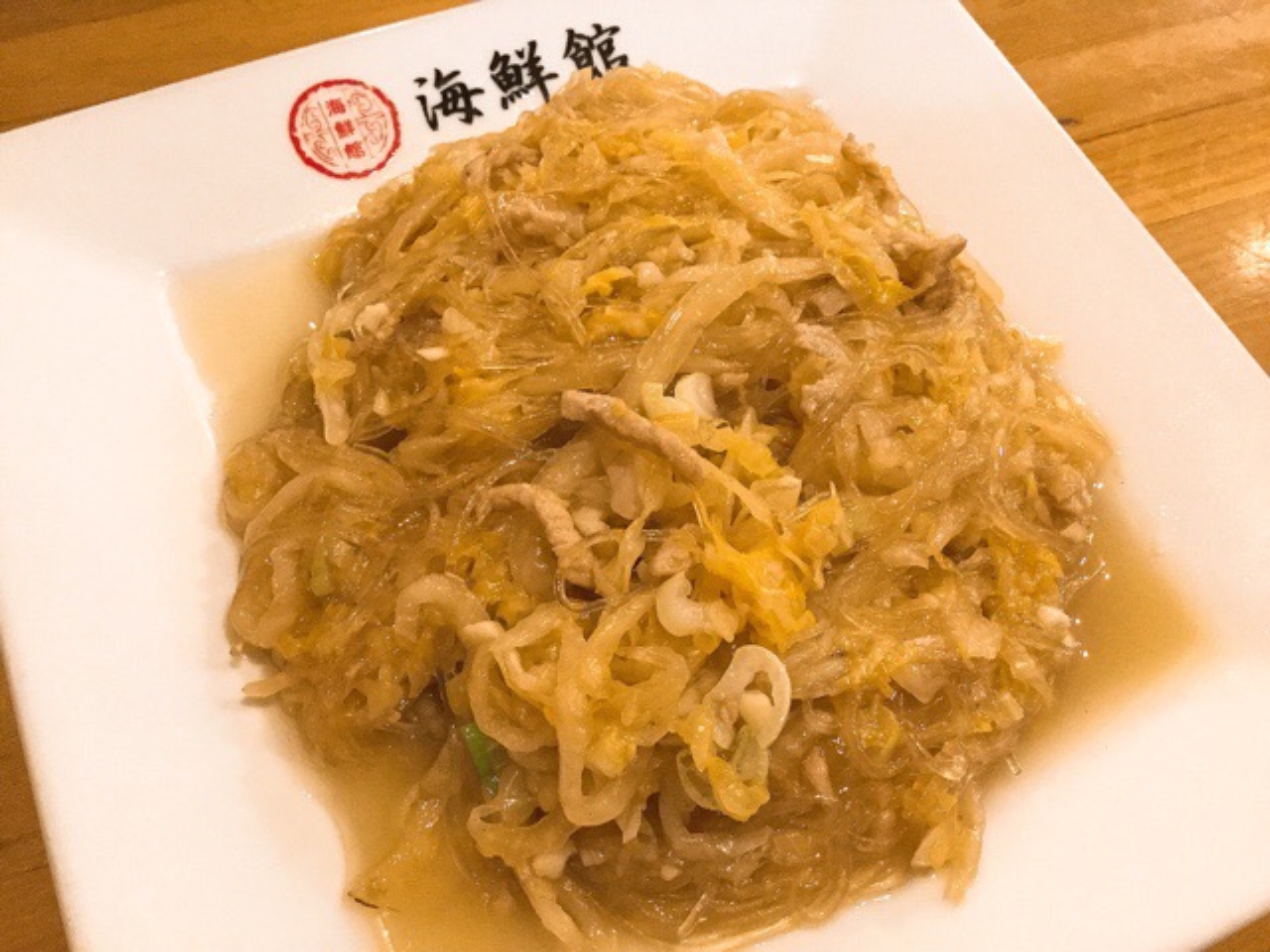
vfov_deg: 45.4
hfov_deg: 58.4
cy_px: 476
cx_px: 635
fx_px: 1137
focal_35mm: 31
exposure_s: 1/30
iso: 250
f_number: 2.4
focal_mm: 3.3
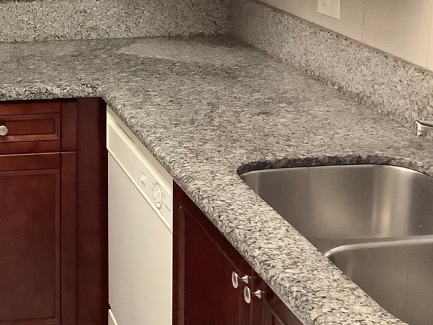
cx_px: -18
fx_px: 926
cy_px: 14
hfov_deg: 24.9
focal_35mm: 74
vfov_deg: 19.4
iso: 250
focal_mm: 3.3
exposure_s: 1/40
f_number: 2.4
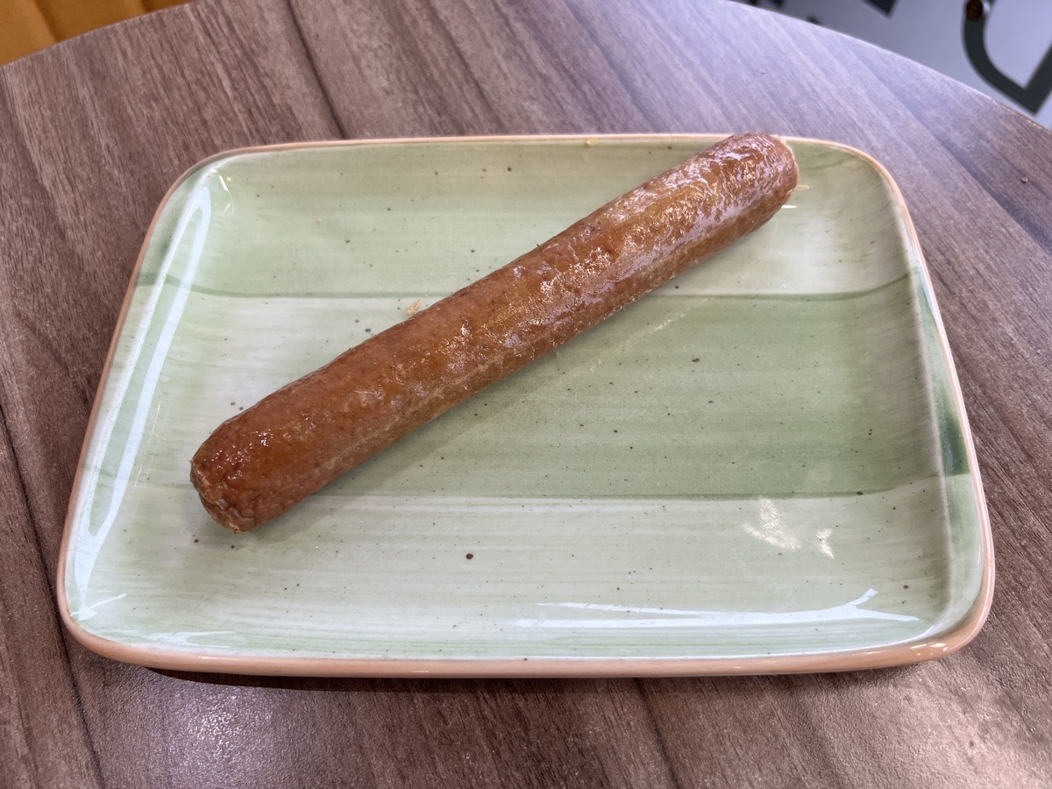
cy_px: 394
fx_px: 790
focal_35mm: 26
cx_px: 526
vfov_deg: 53.1
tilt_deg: -63.6
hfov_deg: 67.3
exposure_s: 1/100
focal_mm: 5.7
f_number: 1.5
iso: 64
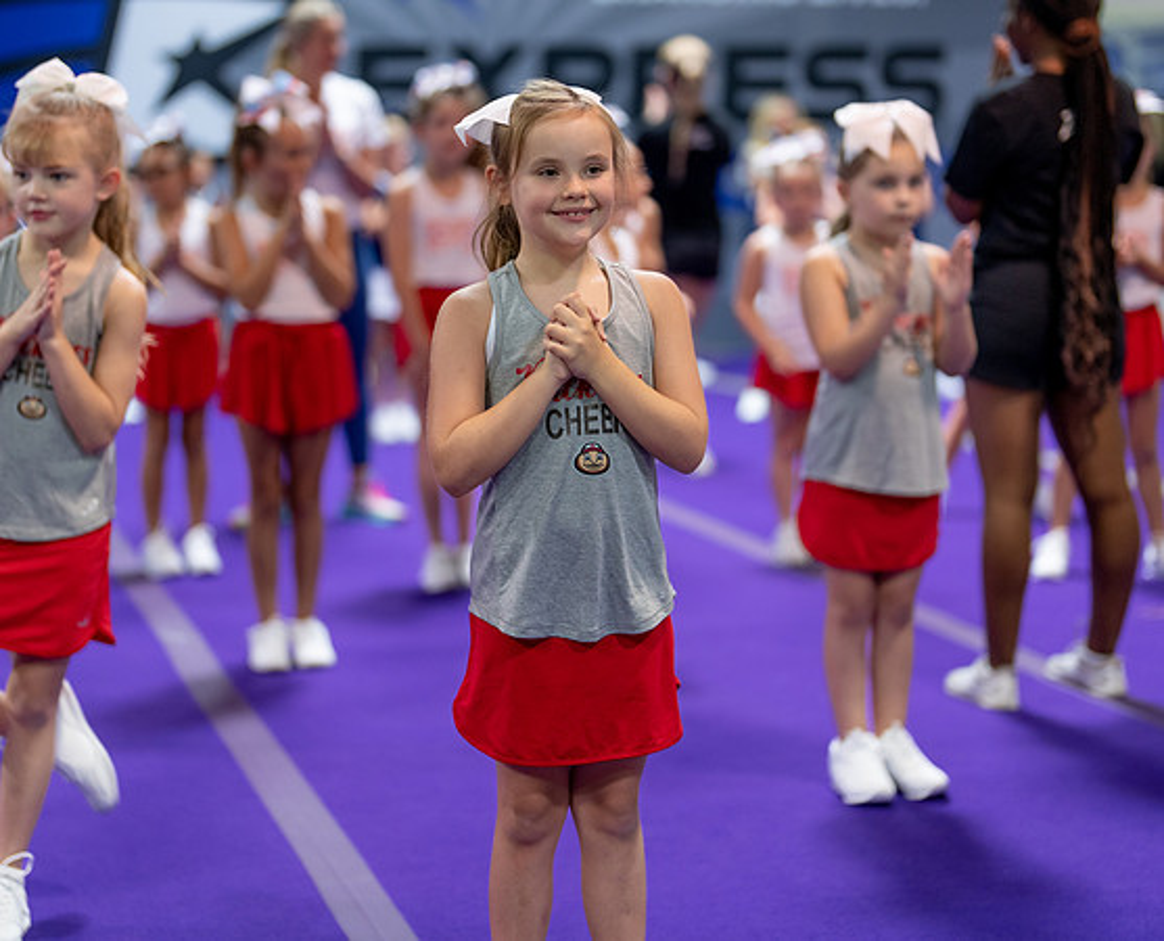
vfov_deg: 22.3
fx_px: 2383
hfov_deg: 27.5
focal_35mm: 69
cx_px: 562
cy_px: 387
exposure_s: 1/400
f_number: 1.2
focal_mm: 50
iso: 640
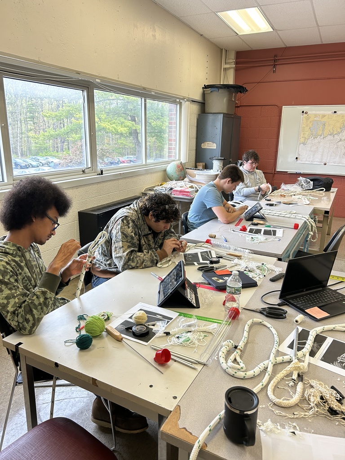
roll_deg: -0.5
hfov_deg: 53.1
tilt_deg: -16.1
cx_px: 172
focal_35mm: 26
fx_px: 346
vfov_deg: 67.3
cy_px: 230
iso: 125
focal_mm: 5.7
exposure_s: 1/120
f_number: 1.5
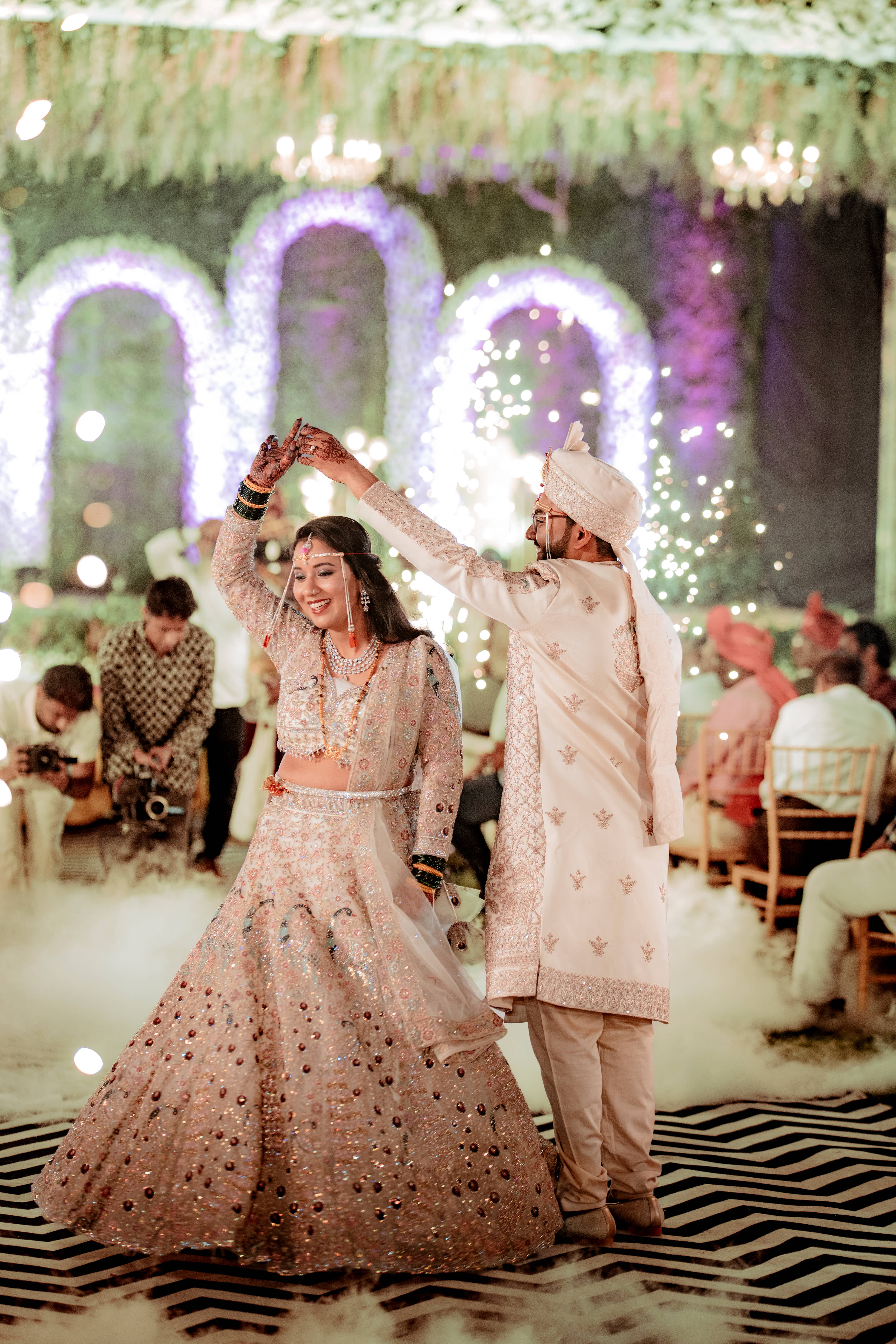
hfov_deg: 16.1
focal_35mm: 85
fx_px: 3173
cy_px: 672
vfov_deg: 23.9
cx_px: 448
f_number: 2
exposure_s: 1/250
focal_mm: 85
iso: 1600
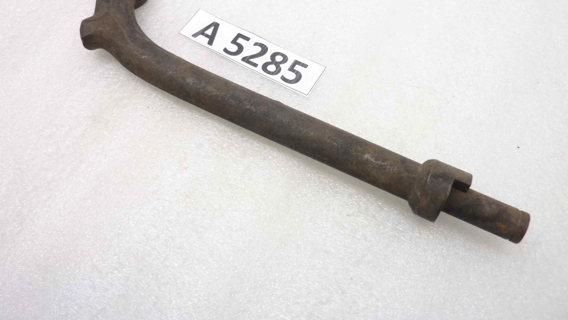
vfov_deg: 41.1
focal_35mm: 28
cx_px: 276
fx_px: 422
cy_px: 115
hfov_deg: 67.9
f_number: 3.3
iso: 80
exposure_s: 1/13
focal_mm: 4.1
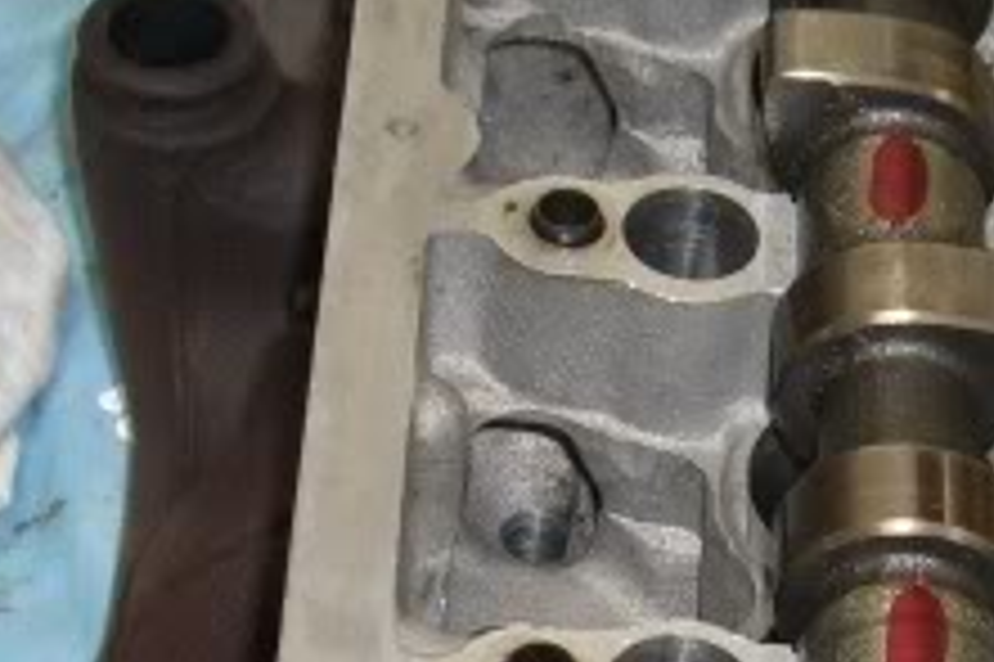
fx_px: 3945
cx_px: 859
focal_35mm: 143
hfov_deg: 14.2
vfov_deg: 9.5
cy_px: 581
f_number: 2.8
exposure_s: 1/60
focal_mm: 7.9
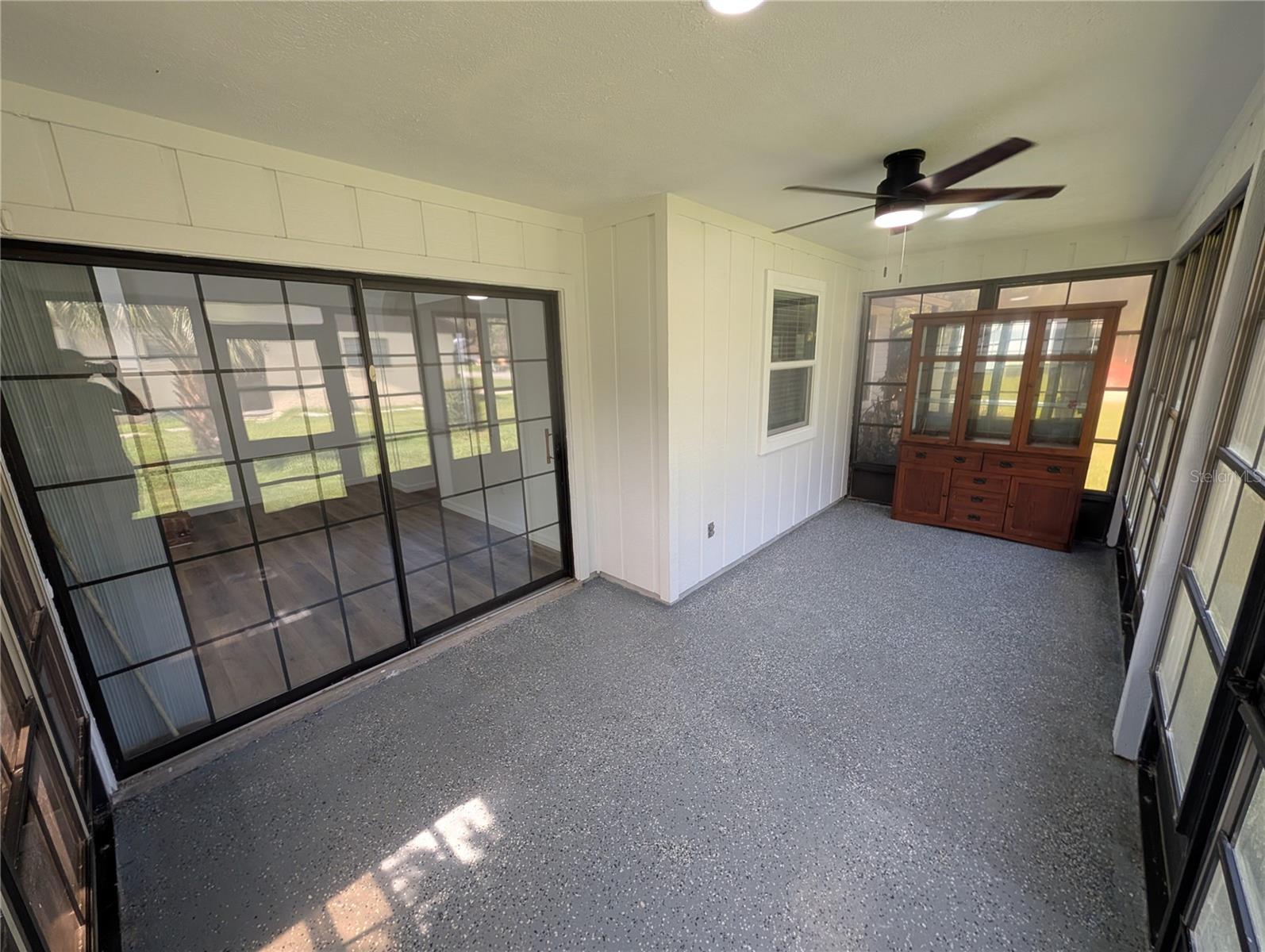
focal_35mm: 12
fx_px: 439
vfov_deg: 94.6
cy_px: 476
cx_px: 632
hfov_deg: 110.5
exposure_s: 1/120
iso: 73
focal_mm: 2.02
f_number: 1.7
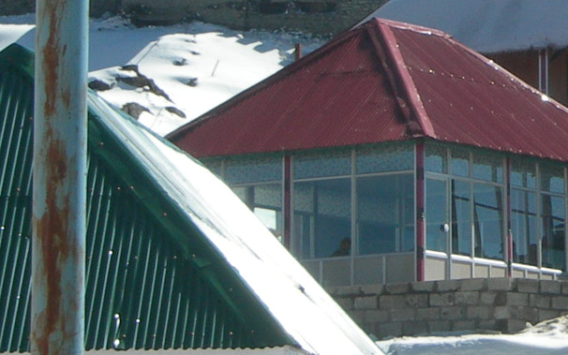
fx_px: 5713
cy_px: 114
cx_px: 727
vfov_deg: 3.6
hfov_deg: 5.7
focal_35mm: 369
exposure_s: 1/191
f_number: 7.8
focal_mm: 21.3
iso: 50
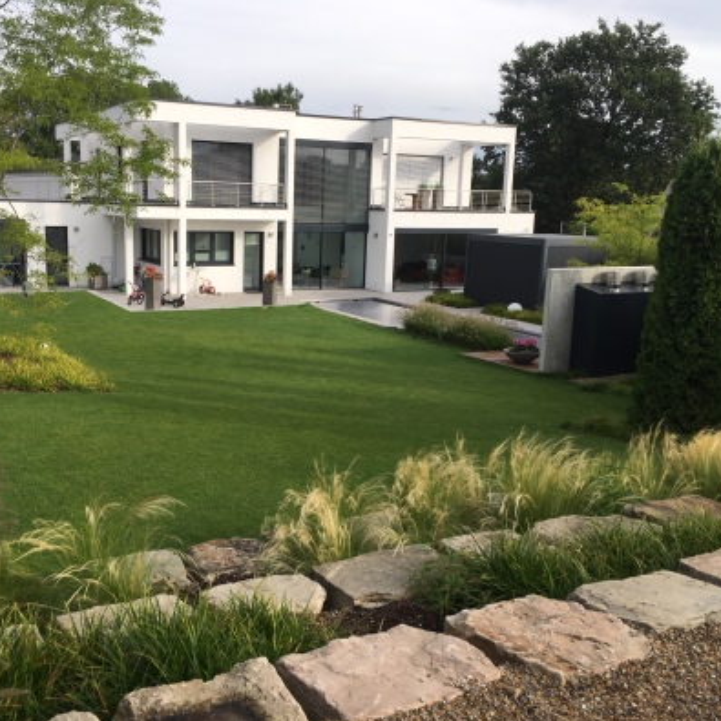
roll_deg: -2.0
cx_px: 301
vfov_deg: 47.2
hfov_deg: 47.0
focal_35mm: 35
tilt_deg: -10.7
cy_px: 355
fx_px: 825
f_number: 2.2
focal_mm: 4.15
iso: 25
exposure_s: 1/761
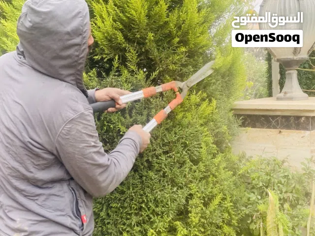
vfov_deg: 53.1
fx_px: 237
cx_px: 158
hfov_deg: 67.3
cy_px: 118
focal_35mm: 26
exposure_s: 1/188
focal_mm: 4.25
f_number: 1.8
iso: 32
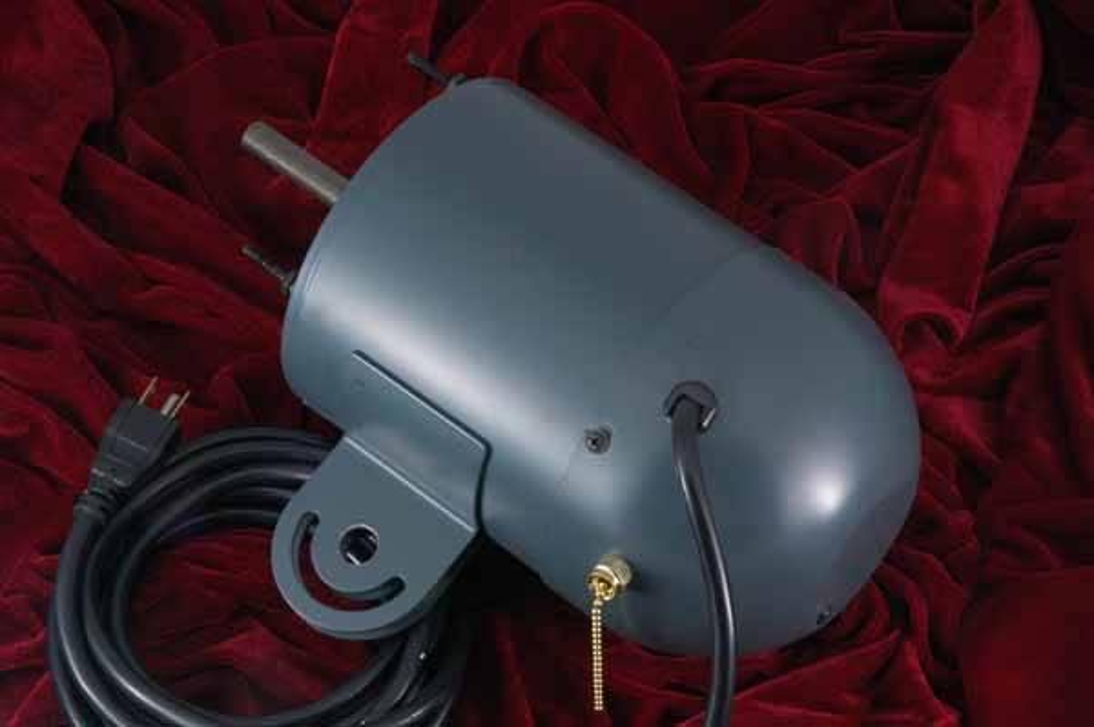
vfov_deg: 14.7
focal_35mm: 93
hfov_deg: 21.9
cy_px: 364
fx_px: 2824
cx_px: 547
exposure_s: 1/10
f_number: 20
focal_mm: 62
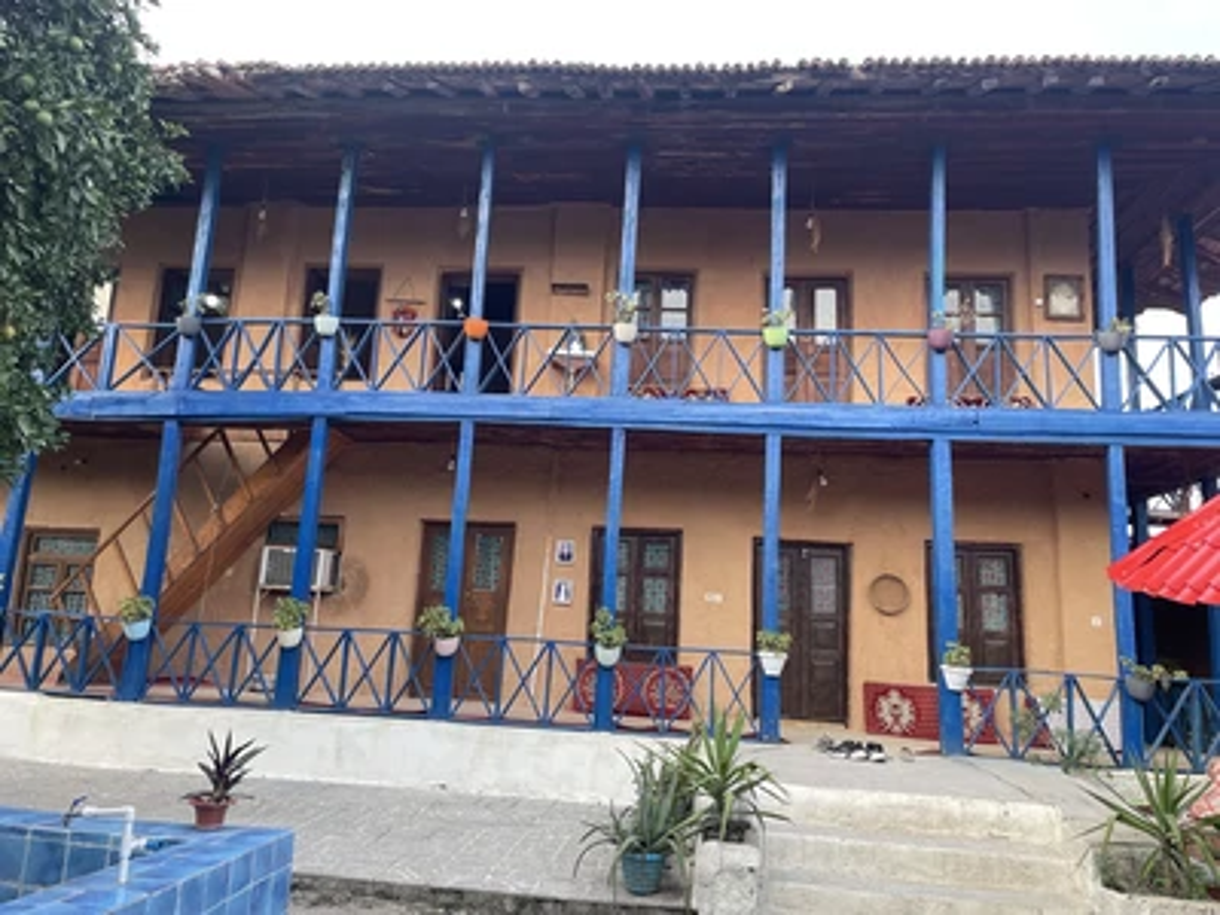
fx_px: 916
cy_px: 458
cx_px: 610
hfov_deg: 67.3
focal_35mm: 26
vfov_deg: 53.1
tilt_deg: +11.5
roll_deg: -3.7
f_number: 1.6
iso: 32
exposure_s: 1/128
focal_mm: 4.2
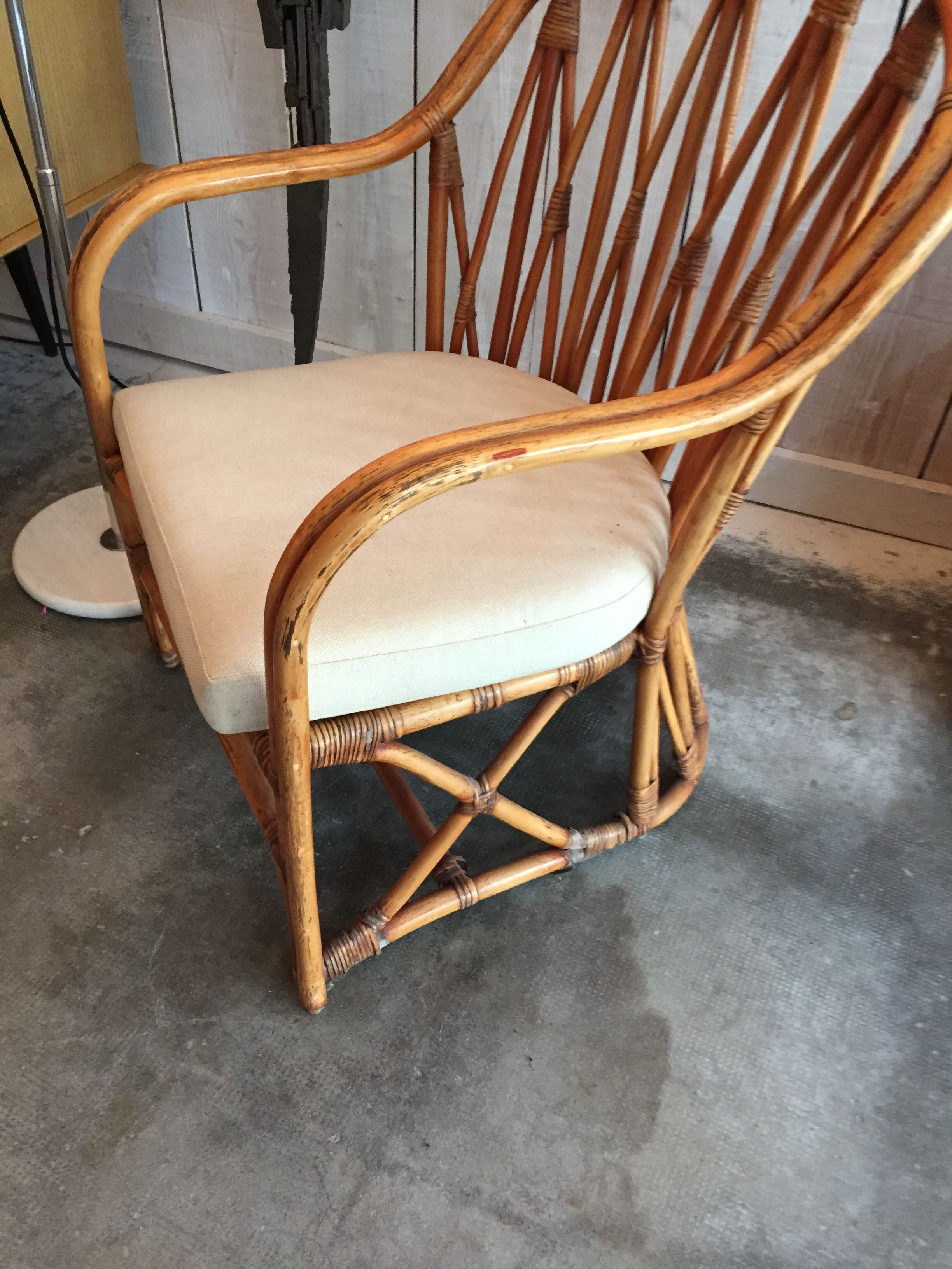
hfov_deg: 48.2
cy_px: 634
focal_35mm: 29
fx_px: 1063
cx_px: 476
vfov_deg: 61.7
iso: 250
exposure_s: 1/33
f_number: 2.2
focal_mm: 4.15
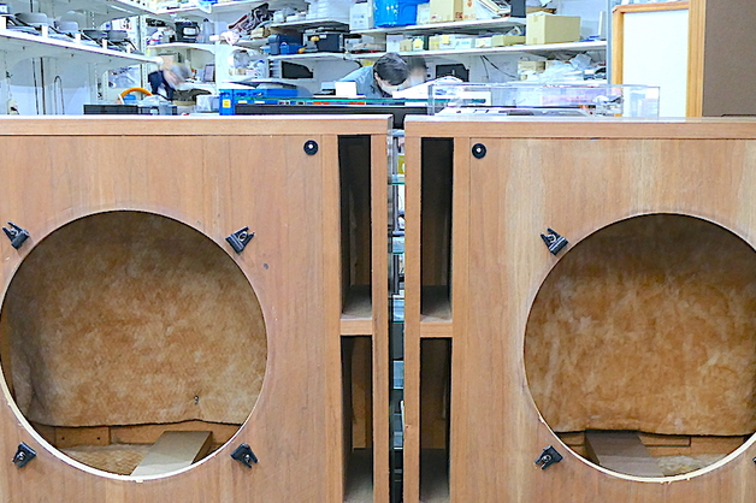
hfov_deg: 28.9
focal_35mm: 70
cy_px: 410
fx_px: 1469
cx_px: 396
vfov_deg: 19.2
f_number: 3.9
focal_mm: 7.8
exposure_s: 1/6
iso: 200
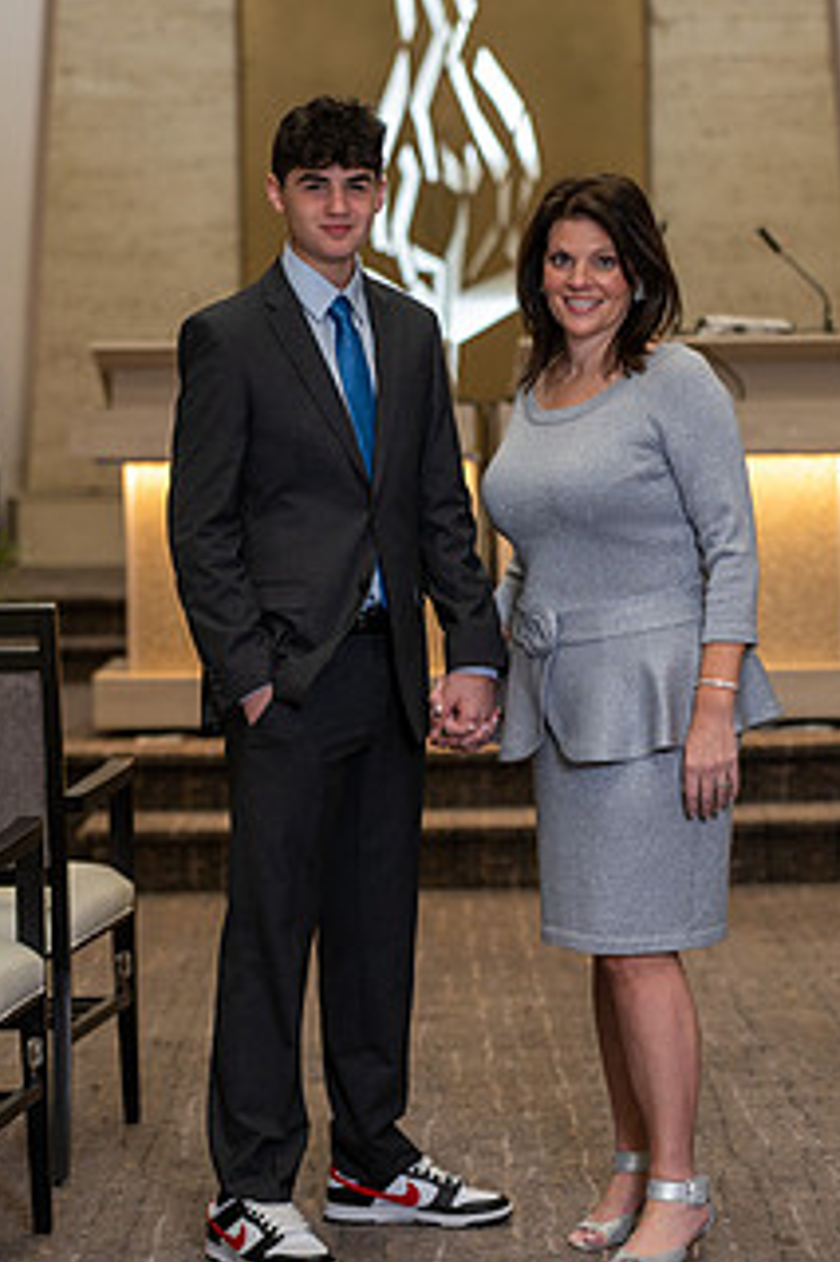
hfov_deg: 11.3
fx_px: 4239
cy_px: 572
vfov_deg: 16.9
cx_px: 471
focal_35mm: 121
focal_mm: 86
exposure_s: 1/400
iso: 1000
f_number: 2.8
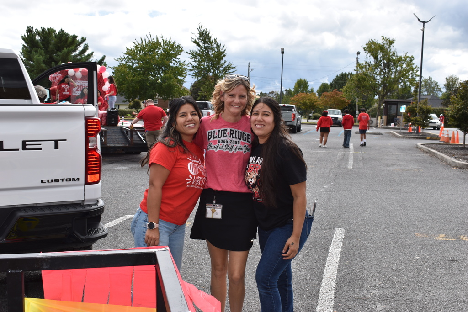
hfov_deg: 45.0
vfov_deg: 30.9
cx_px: 234
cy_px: 156
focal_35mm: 44
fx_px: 566
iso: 100
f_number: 9
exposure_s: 1/200
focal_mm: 29
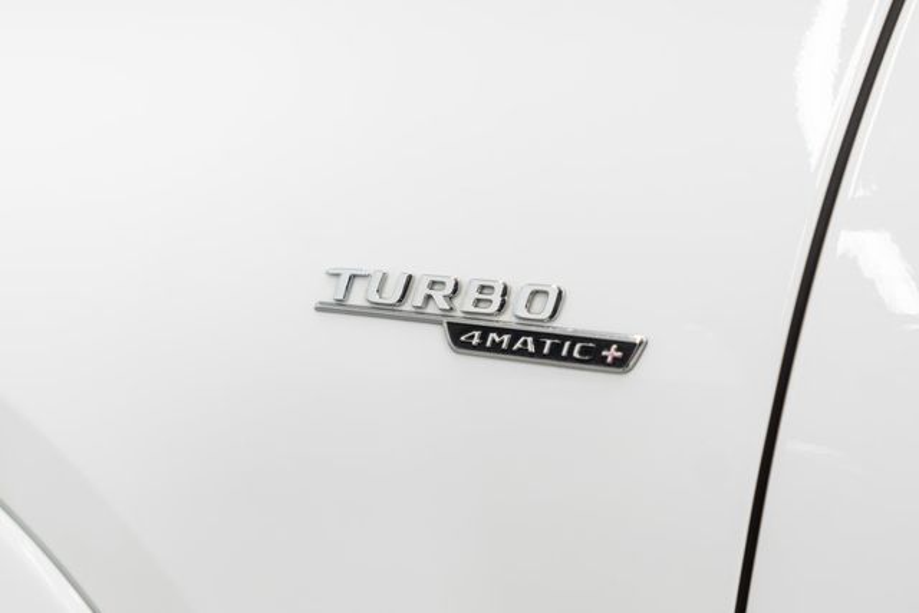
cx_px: 460
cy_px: 306
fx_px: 1072
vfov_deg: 31.9
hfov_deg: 46.4
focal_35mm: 42
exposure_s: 1/40
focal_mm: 28
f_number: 3.2
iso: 250
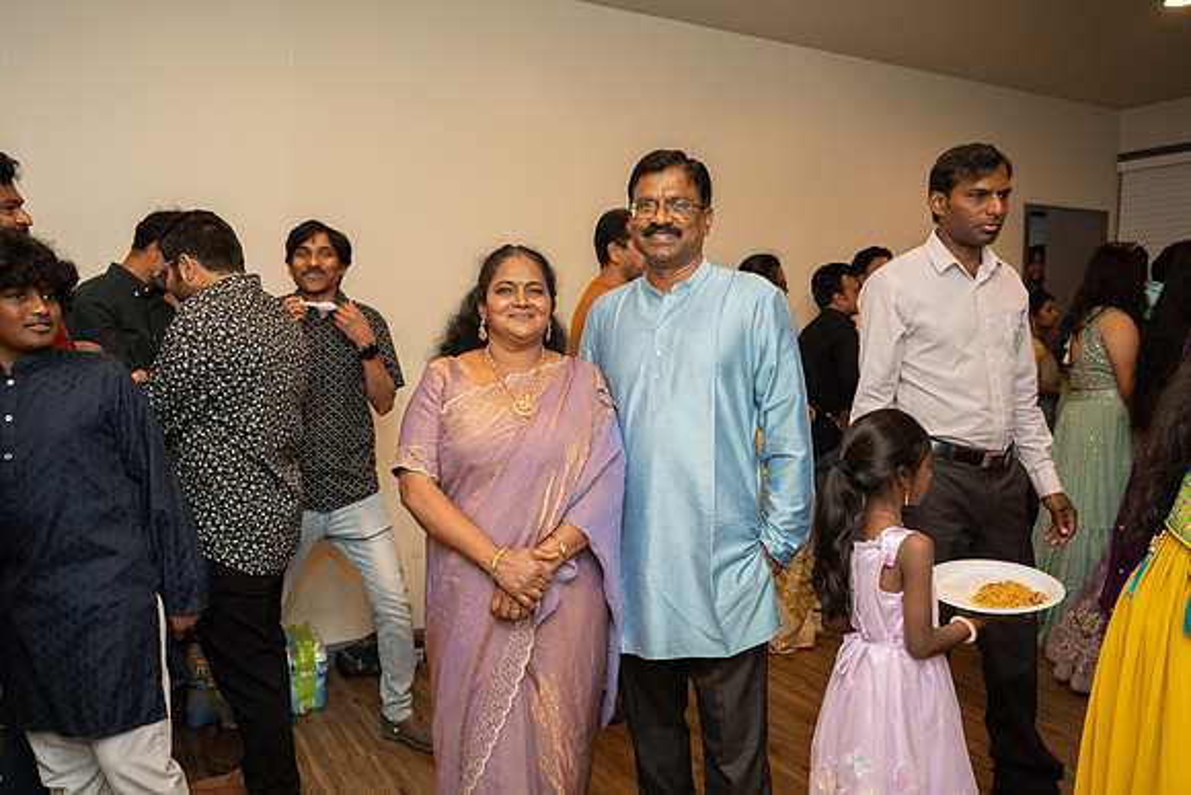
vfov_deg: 47.2
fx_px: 910
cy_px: 398
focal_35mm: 28
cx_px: 596
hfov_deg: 66.4
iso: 1000
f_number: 3.5
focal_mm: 27
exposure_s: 1/160
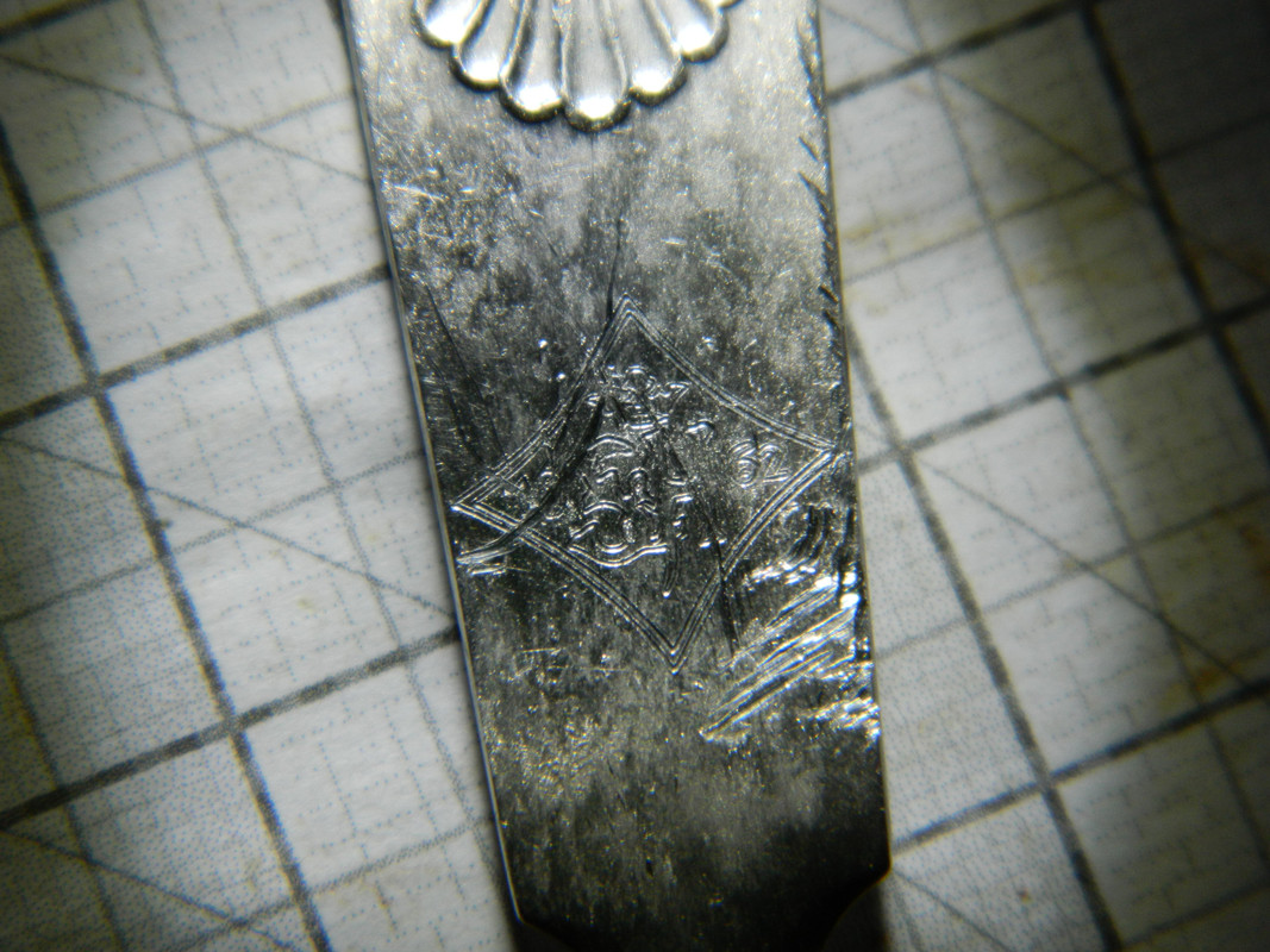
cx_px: 635
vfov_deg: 17.6
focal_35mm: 84
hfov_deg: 23.3
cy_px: 476
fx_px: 3081
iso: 140
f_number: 4.2
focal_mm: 15.1
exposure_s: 1/50
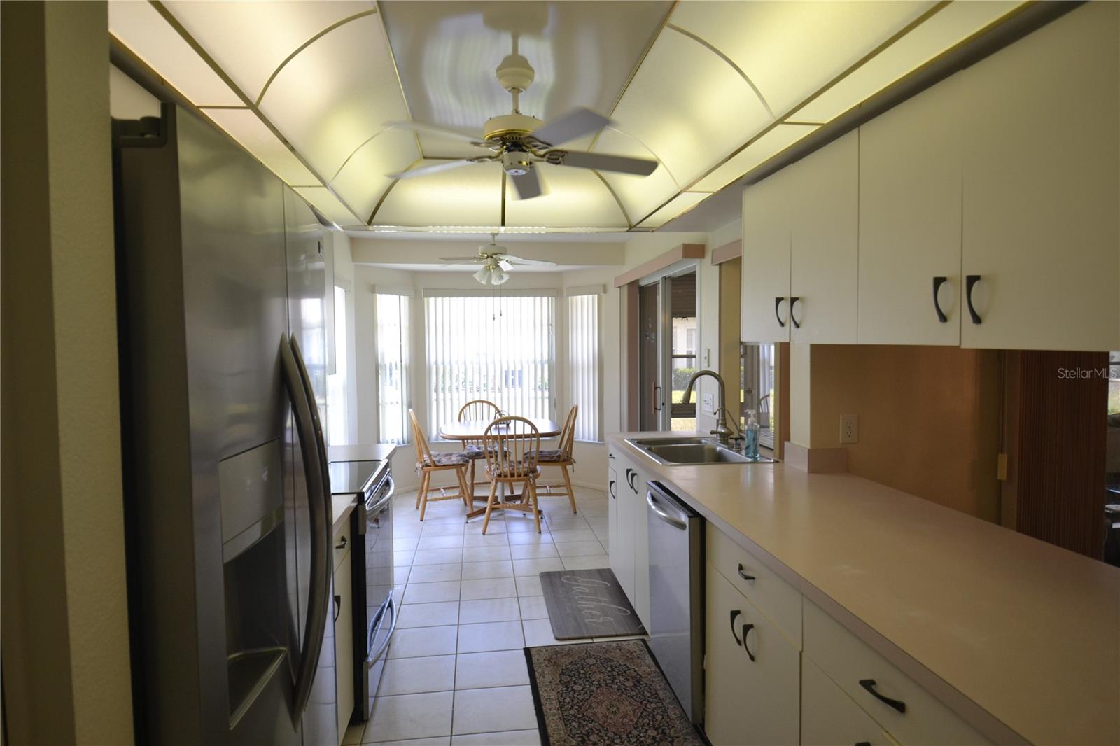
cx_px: 560
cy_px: 373
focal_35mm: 21
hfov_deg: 81.2
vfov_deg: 59.5
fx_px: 653
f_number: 4.5
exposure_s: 1/80
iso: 400
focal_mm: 14
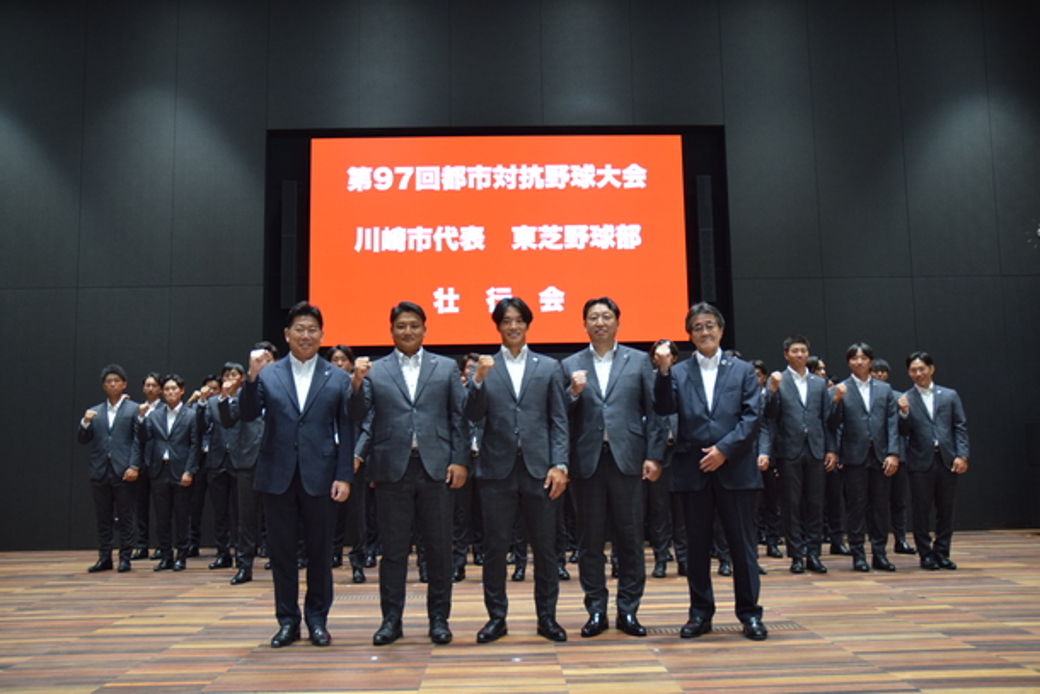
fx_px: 953
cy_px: 347
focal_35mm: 33
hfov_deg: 57.2
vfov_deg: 40.0
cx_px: 520
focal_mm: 22
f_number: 3.5
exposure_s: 1/60
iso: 900
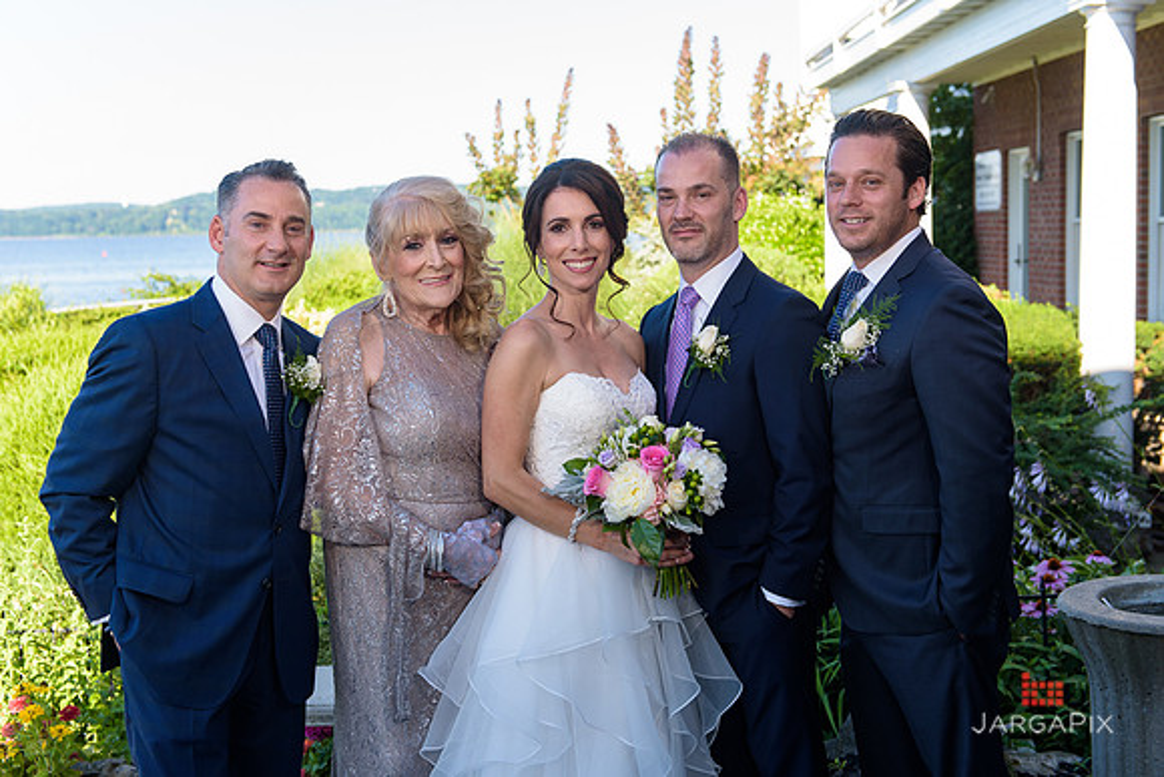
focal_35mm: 48
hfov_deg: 41.1
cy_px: 388
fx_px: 1552
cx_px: 582
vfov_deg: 28.1
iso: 200
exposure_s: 1/250
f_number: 4
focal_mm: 48
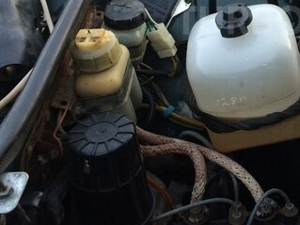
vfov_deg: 23.7
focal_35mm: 60
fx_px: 520
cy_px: 20
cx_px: 272
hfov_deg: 30.7
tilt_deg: -34.8
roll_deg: -0.4
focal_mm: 4.15
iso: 50
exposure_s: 1/33
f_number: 2.2
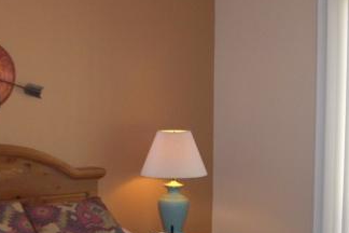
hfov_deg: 26.0
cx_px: 156
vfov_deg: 17.5
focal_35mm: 78
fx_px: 756
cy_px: 141
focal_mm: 7.9
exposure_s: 1/60
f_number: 2.8
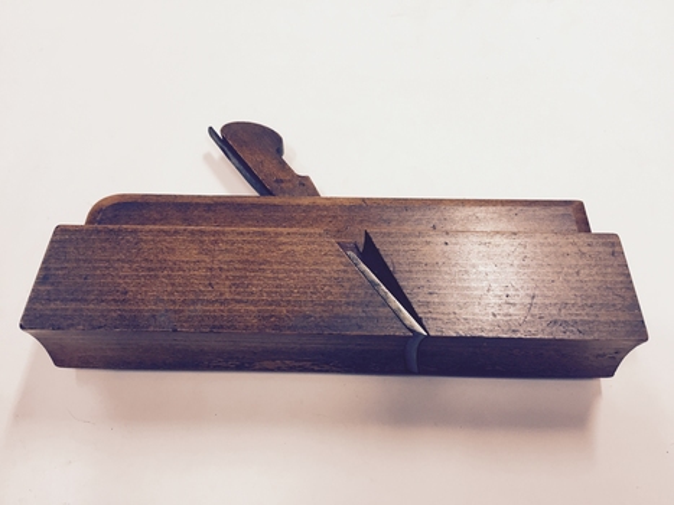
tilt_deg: -55.9
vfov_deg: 48.2
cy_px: 252
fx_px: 565
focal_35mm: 29
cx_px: 337
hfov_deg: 61.7
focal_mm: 4.15
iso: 125
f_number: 2.2
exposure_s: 1/33
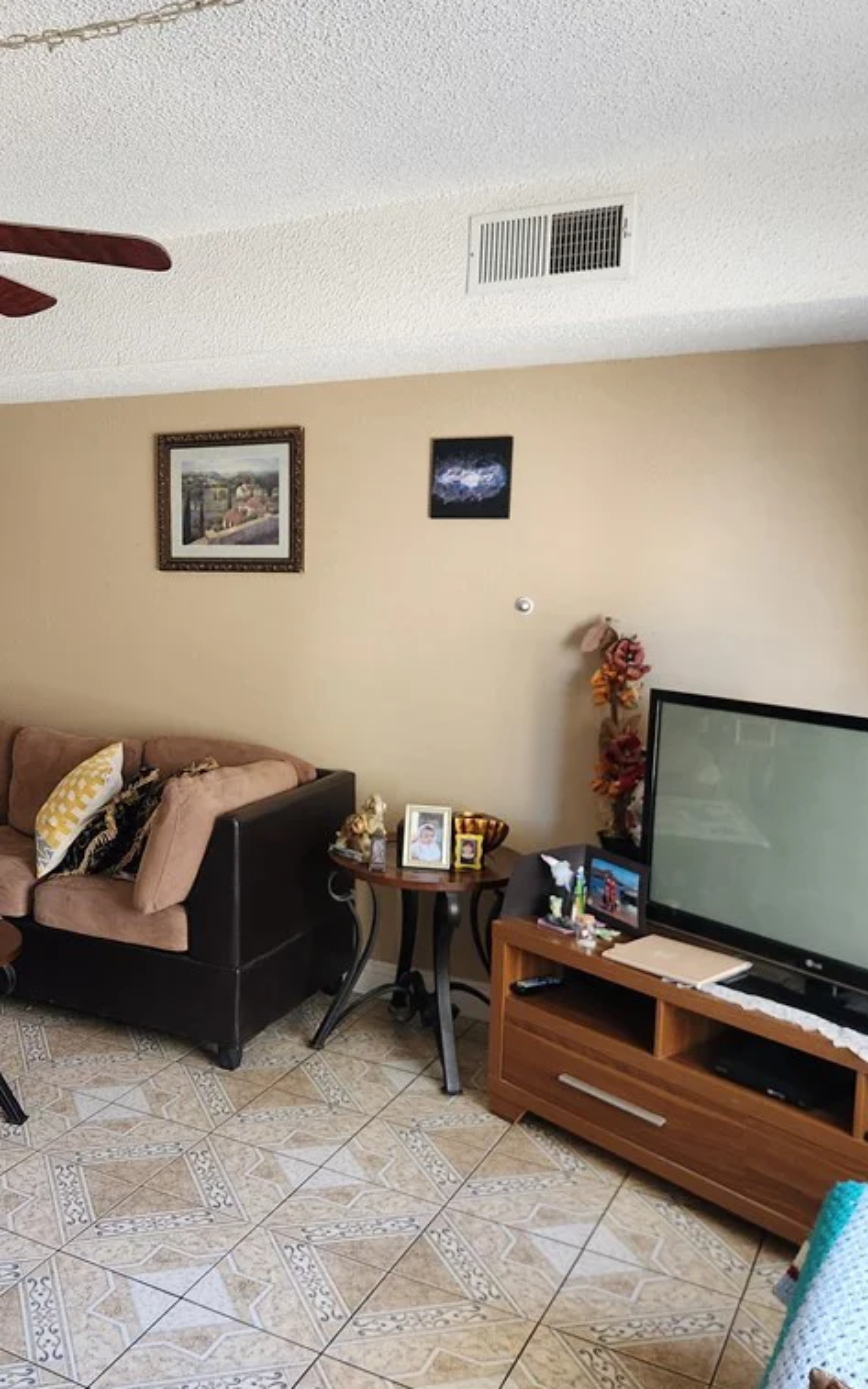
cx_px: 176
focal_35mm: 33
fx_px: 1249
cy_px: 695
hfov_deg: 37.0
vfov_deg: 58.1
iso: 500
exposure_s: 1/120
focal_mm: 5.4
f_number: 1.8
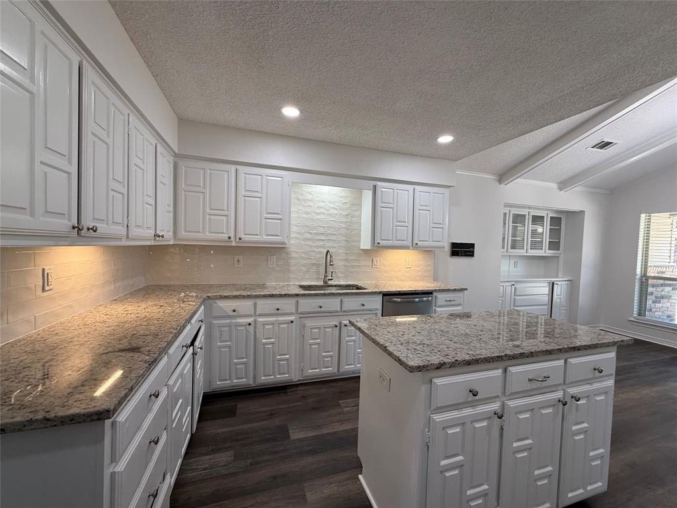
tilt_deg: -1.5
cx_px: 338
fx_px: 274
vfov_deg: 85.7
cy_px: 254
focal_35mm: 14
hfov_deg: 102.1
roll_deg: -1.9
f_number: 2.2
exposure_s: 1/120
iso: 100
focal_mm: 2.22
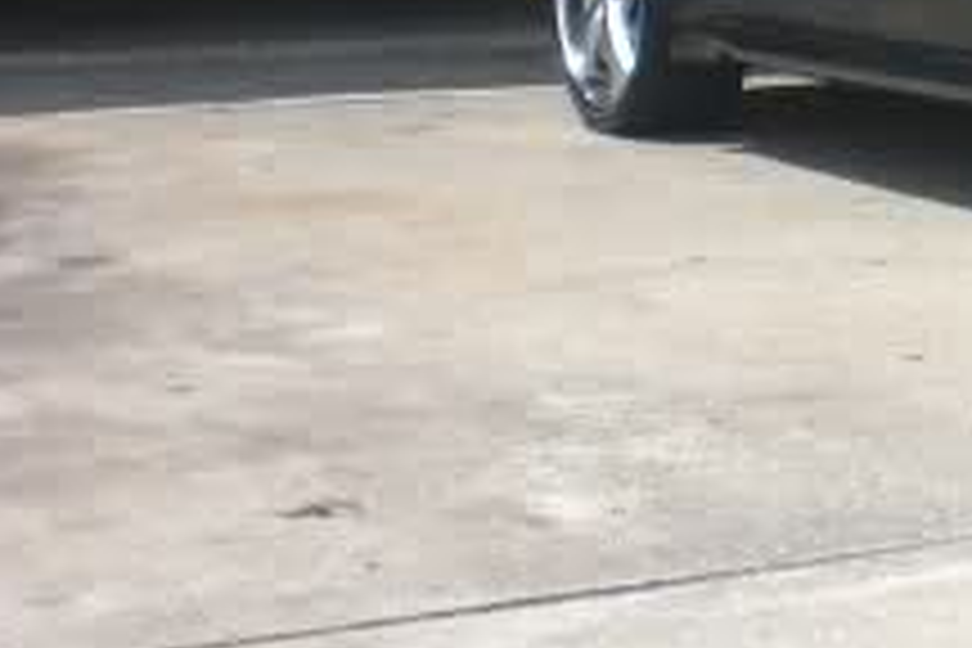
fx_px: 3159
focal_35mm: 117
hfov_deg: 16.2
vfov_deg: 11.5
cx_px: 1390
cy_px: -68
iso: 50
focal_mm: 6.3
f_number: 4.4
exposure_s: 1/400
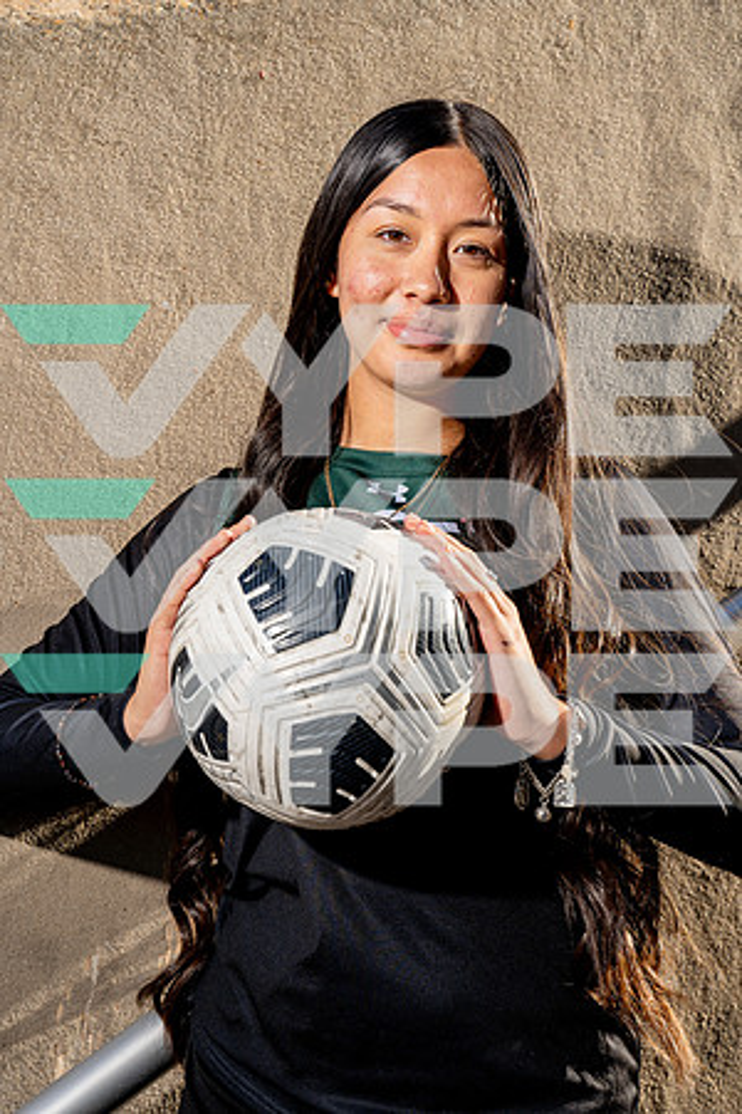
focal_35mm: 63
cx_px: 371
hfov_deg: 21.6
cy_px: 557
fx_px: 1948
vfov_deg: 31.9
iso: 100
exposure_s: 1/250
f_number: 8
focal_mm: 63
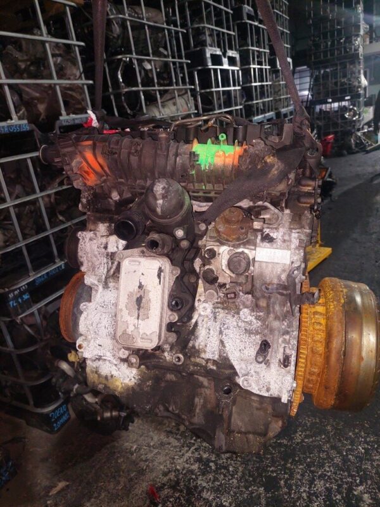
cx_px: 190
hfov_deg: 54.9
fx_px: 366
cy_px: 254
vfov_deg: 69.4
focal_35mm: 25
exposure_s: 1/50
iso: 250
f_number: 1.8
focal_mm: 5.23
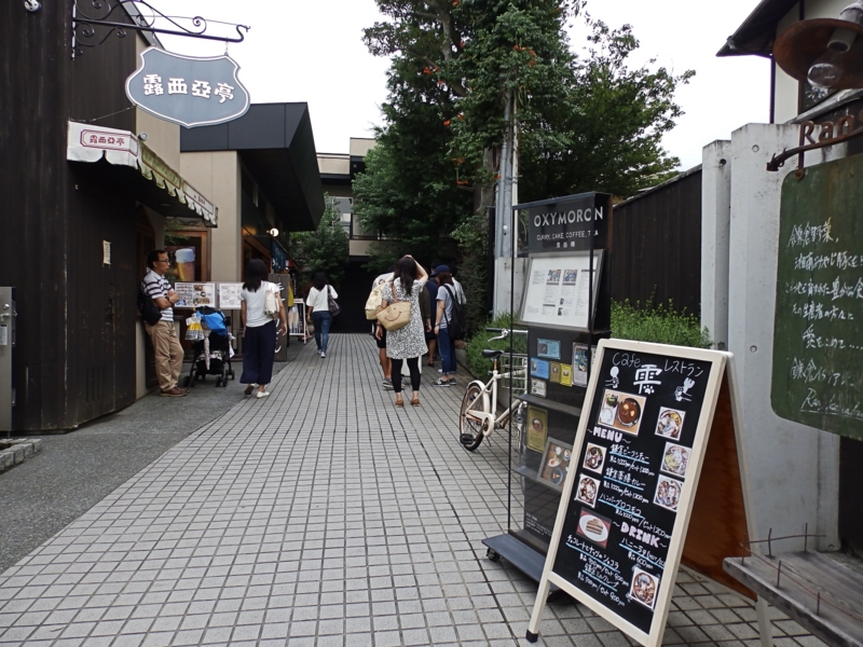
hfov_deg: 76.4
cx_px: 432
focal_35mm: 22
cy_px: 324
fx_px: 548
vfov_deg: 61.1
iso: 80
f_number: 3.4
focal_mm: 4
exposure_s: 1/80
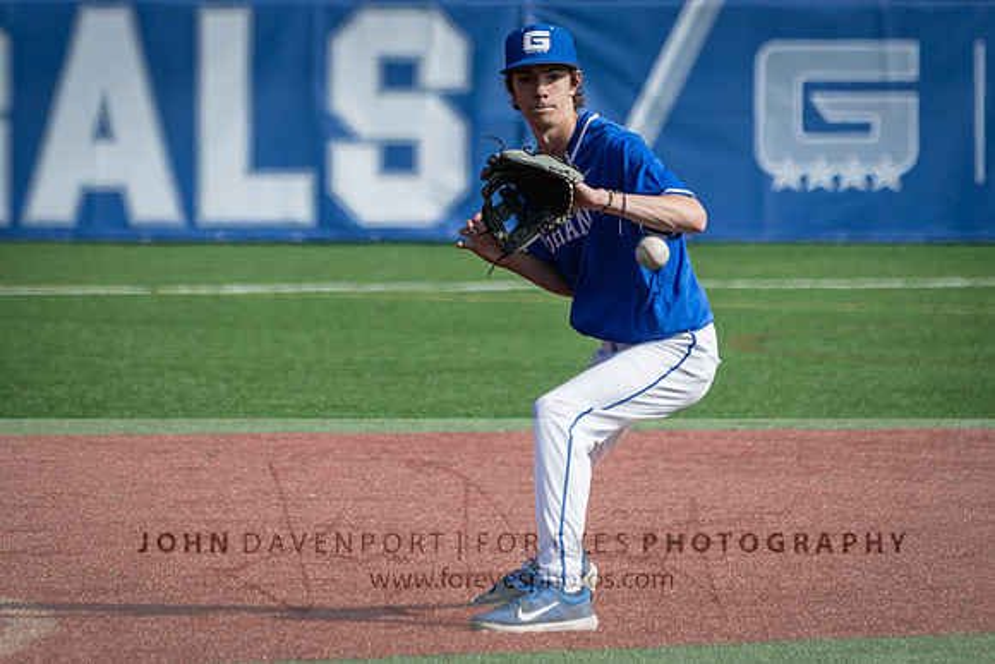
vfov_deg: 3.0
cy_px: 246
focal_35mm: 463
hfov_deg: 4.5
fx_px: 12795
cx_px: 439
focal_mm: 260
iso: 220
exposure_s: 1/1600
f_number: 5.6
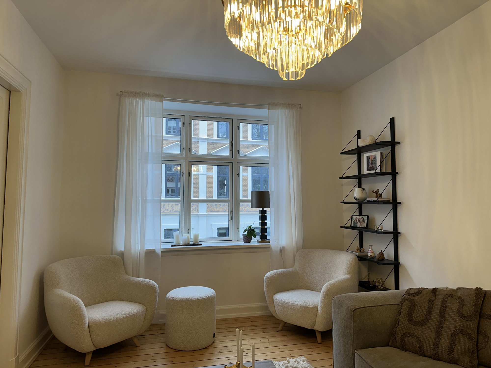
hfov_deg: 71.6
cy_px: 184
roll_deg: +0.3
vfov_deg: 56.8
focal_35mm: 24
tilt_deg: +3.0
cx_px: 246
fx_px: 340
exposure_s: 1/100
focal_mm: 6.86
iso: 125
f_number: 1.78
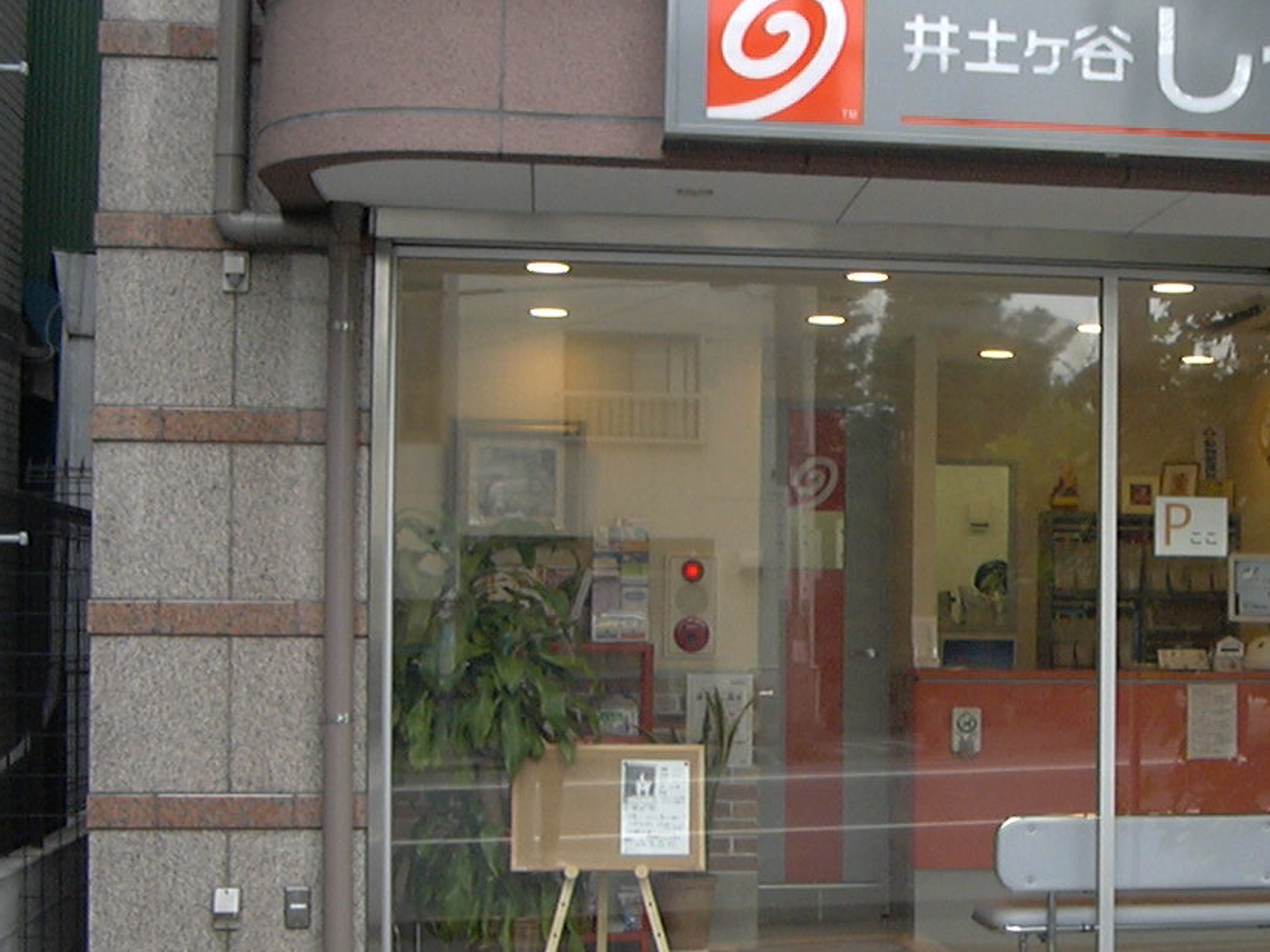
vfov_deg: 21.6
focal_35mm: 68
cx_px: 1153
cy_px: 565
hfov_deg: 27.5
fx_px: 2495
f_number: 2.8
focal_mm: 5.4
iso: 100
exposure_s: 1/116
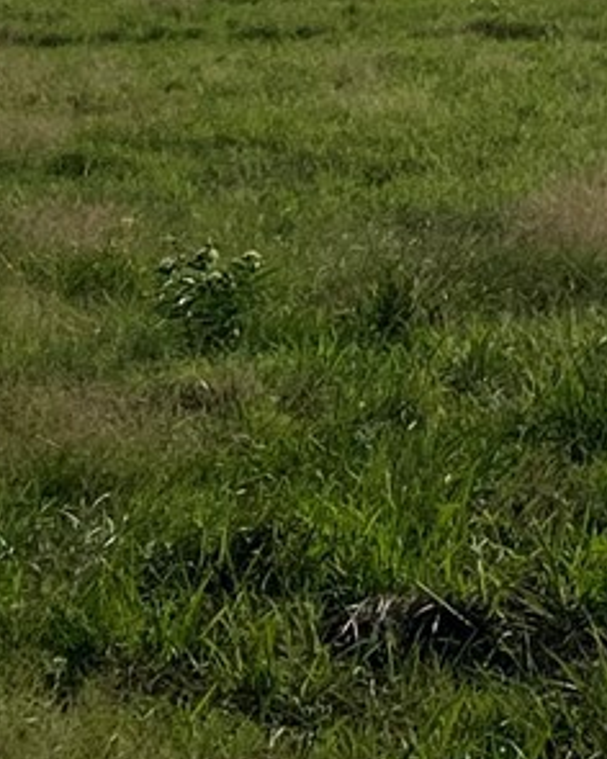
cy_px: -262
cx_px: 748
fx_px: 3952
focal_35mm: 176
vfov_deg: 10.7
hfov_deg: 8.7
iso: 50
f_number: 1.5
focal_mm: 5.7
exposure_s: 1/14286
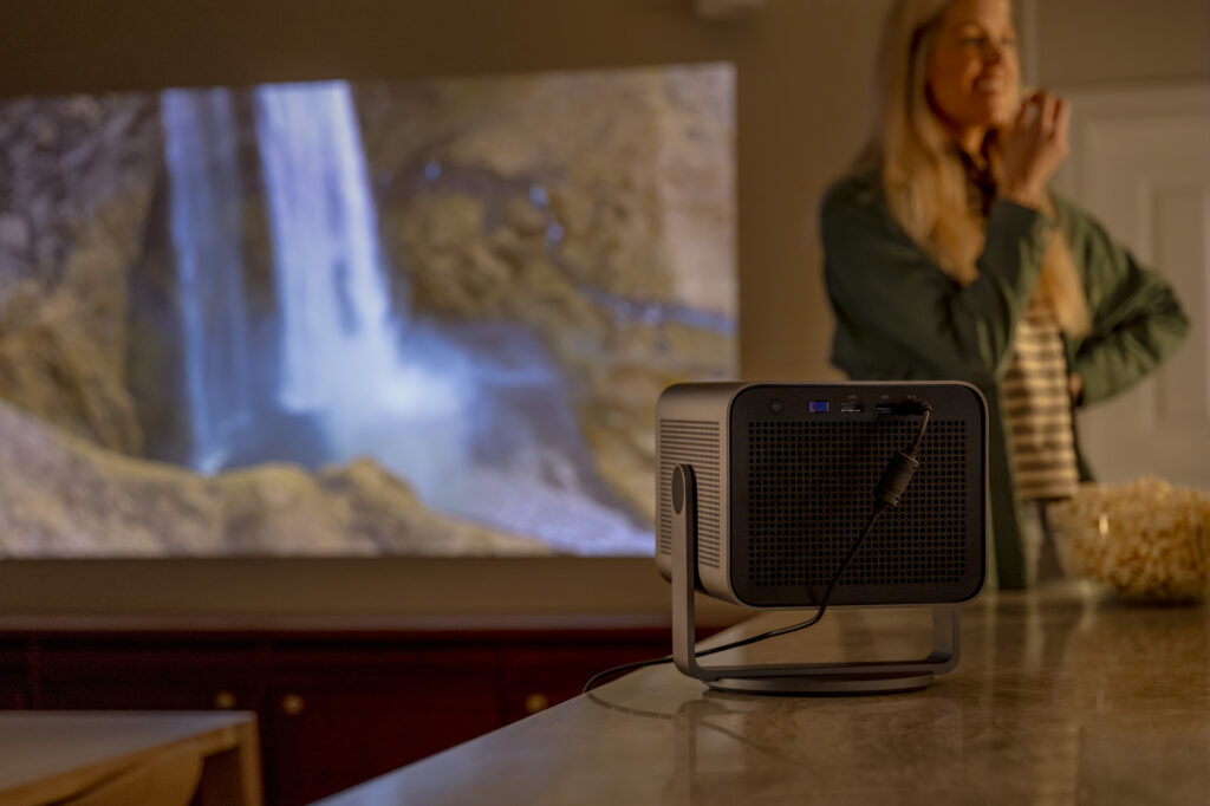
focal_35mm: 64
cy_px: 403
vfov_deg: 21.2
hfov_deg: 31.4
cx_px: 605
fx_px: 2150
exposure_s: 1/125
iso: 8000
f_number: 3.8
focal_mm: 64
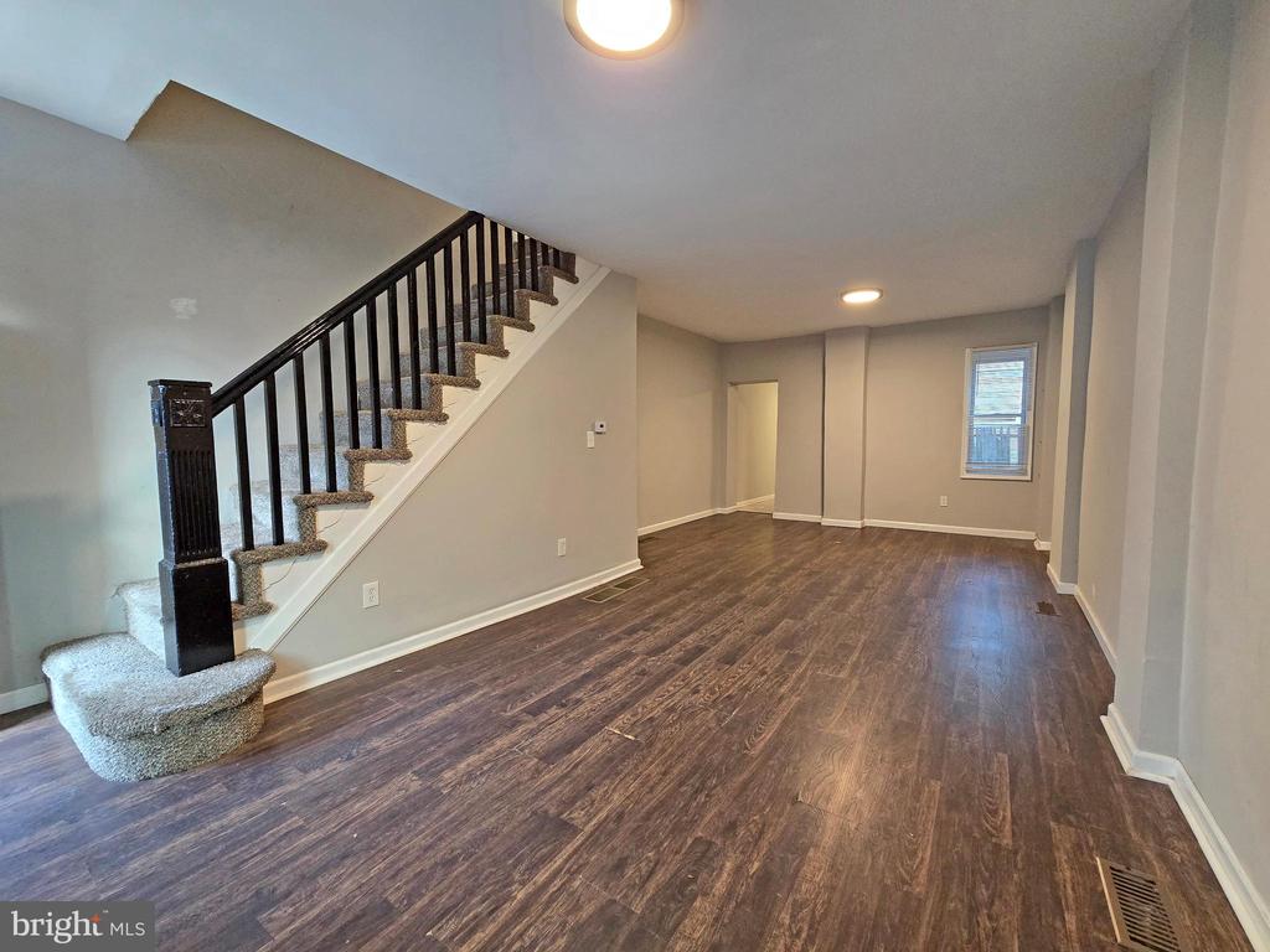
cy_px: 476
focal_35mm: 13
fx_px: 477
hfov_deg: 106.2
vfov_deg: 89.9
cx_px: 635
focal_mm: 2.2
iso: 500
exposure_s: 1/60
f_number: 2.2
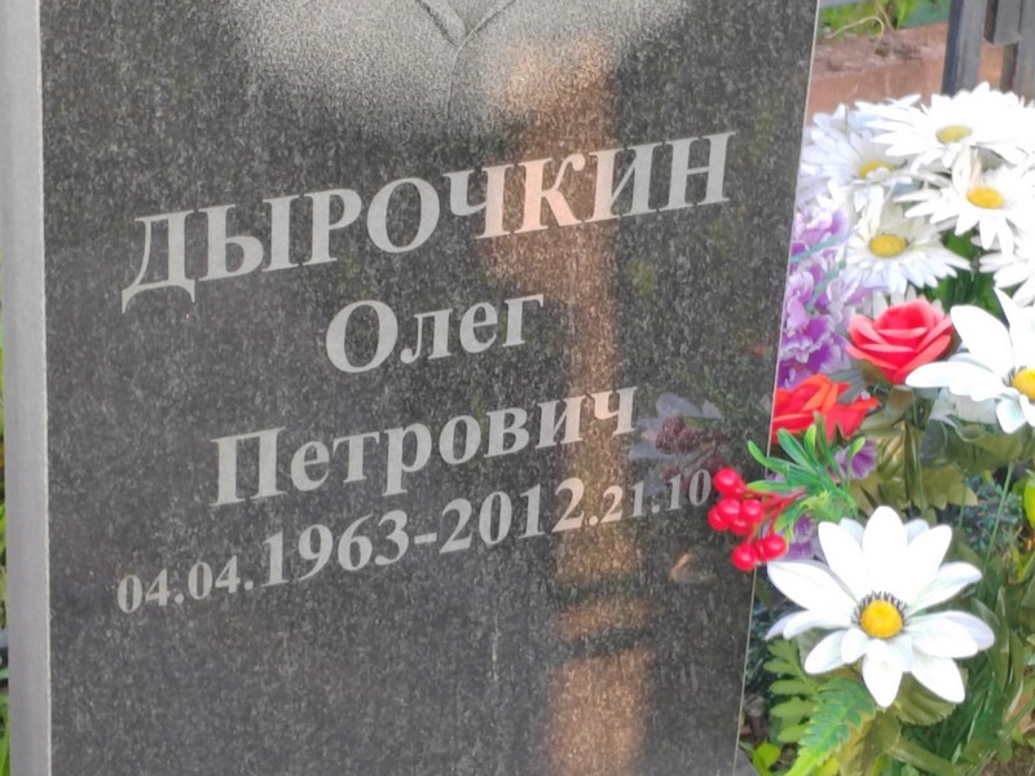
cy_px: 388
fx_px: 3349
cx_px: 518
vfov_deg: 13.2
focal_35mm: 112
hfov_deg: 17.6
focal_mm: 5.52
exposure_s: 1/100
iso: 125
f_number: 1.9
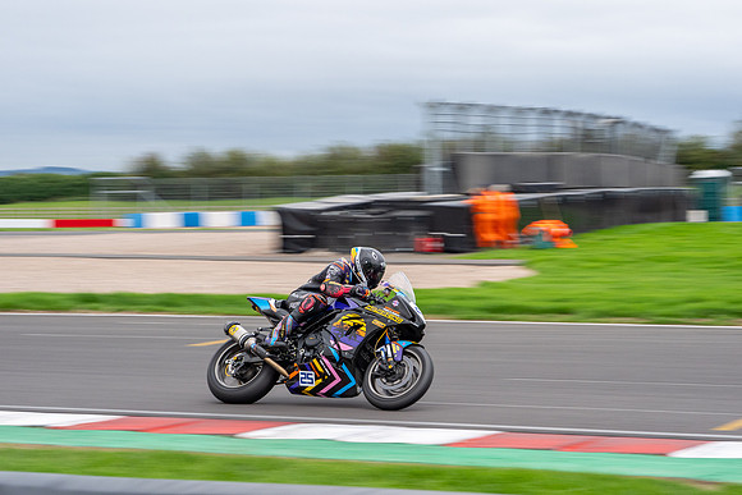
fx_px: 2064
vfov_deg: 13.7
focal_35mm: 100
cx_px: 371
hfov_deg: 20.4
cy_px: 248
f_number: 11
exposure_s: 1/200
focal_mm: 100
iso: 800
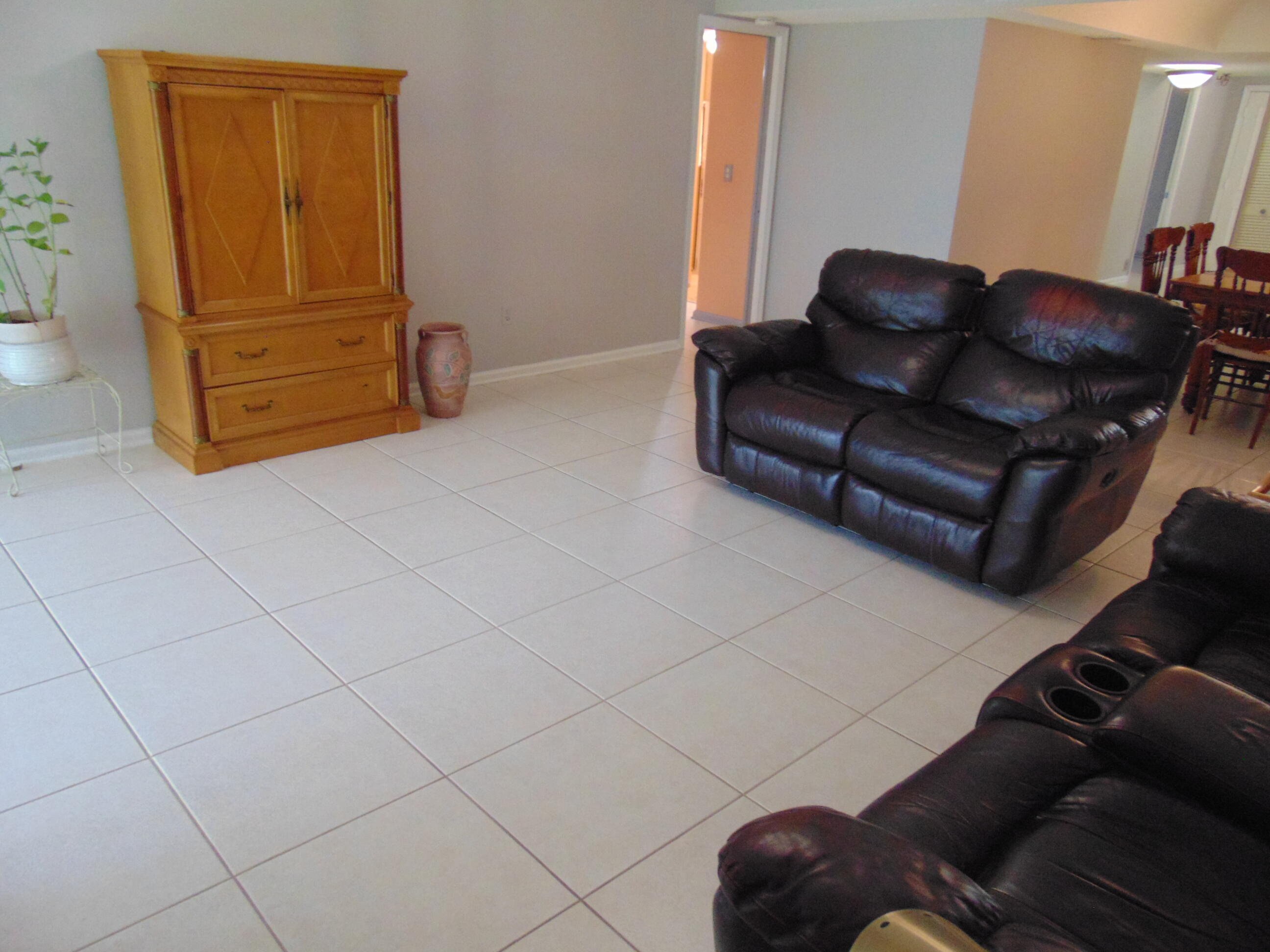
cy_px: 476
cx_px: 635
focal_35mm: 25
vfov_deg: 54.9
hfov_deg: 69.4
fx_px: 917
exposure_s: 1/30
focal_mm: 4.5
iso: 400
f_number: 3
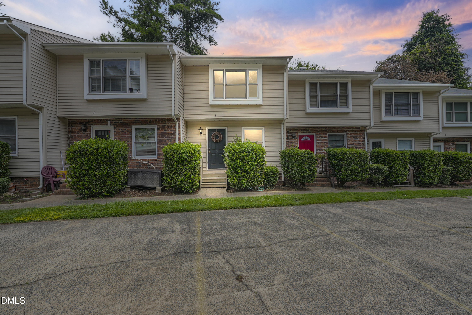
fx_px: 210
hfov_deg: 96.7
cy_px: 158
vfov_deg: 73.8
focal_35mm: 16
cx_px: 236
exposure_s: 1/500
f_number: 7.1
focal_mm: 16
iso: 320
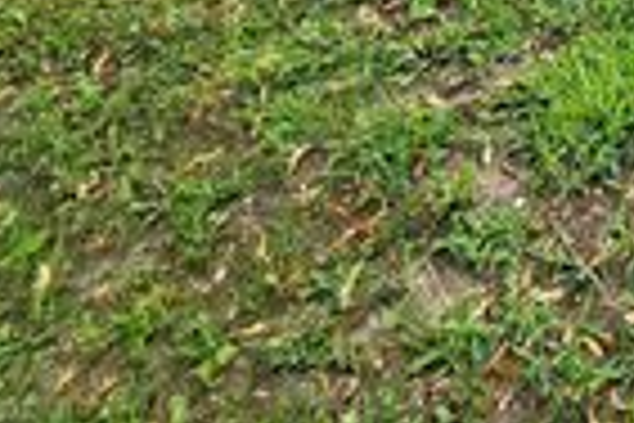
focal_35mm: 48
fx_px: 845
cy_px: -416
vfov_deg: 18.6
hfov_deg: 30.0
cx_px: 877
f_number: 2.2
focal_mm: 2.2
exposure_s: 1/1055
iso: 50
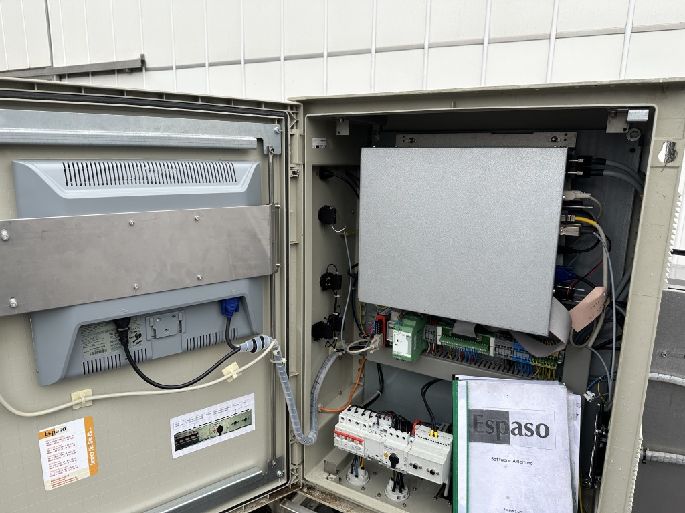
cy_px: 256
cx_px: 342
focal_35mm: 24
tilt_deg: -11.8
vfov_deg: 56.8
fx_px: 475
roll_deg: -1.8
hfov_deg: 71.6
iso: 80
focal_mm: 6.86
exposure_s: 1/352
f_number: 1.78
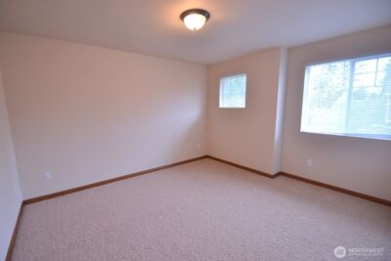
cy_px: 130
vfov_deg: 77.4
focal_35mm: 15
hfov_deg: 100.4
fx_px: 163
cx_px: 196
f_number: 3.5
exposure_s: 1/5
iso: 100
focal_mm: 10
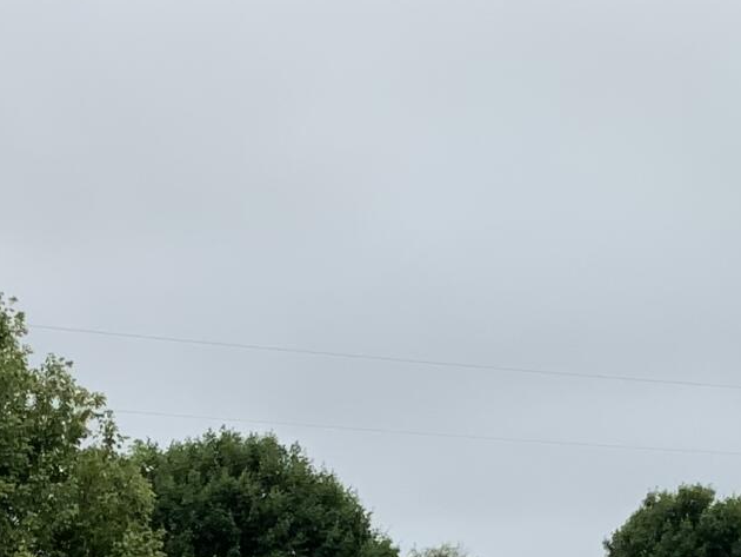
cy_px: 1065
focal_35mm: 138
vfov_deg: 10.1
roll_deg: -1.0
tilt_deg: -2.5
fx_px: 2955
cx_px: 216
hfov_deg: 14.3
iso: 16
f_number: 1.8
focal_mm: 3
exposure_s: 1/1221
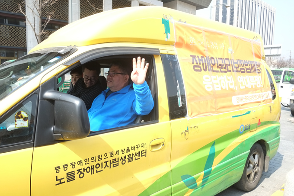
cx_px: 147
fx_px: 220
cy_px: 98
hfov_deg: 67.4
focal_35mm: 27
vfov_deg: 47.9
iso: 250
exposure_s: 1/170
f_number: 5.6
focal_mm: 18
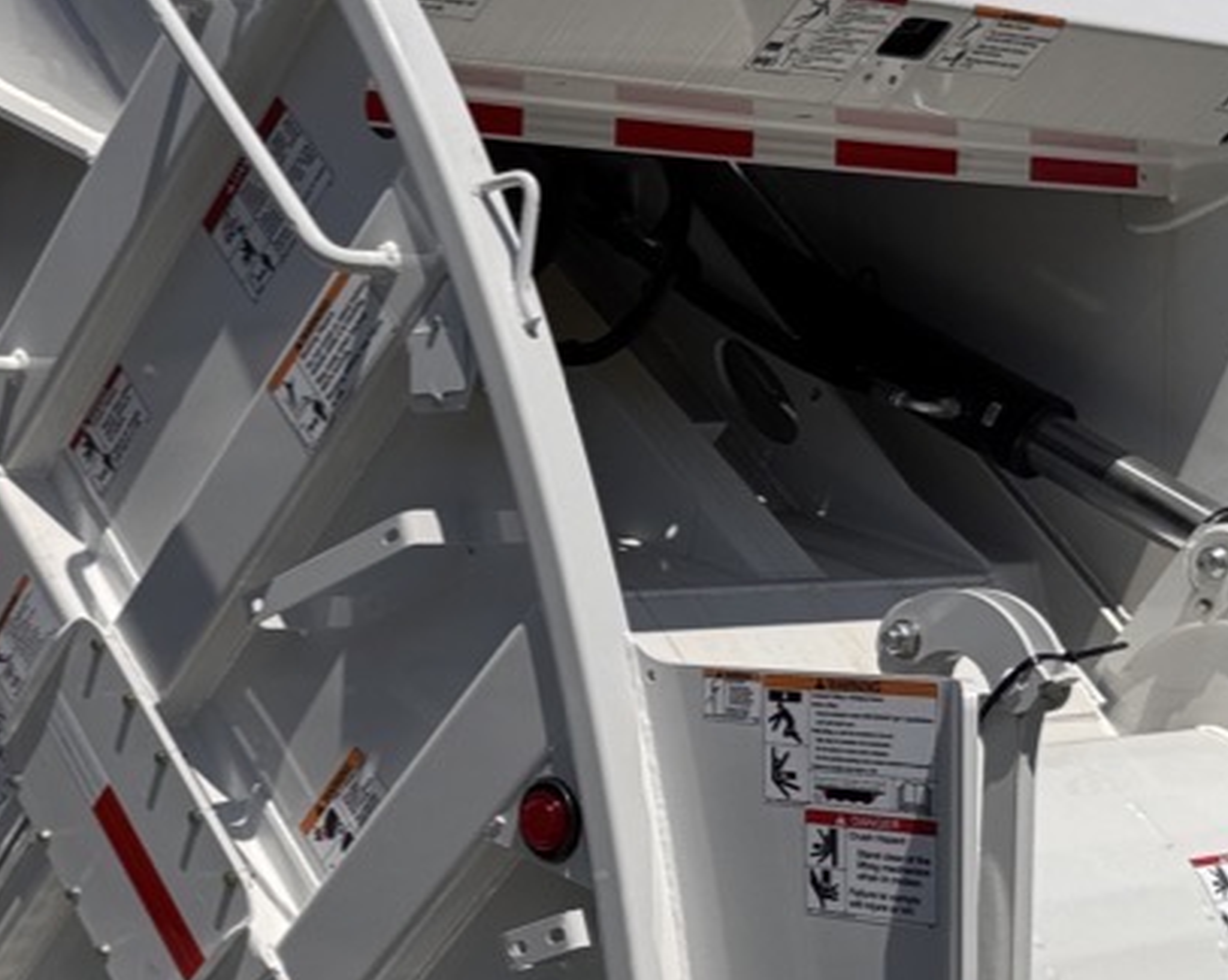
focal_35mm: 77
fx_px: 2796
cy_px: 590
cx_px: 186
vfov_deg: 19.9
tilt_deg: -5.8
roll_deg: -1.6
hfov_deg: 24.2
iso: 80
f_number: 1.78
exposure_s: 1/10417
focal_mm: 6.76
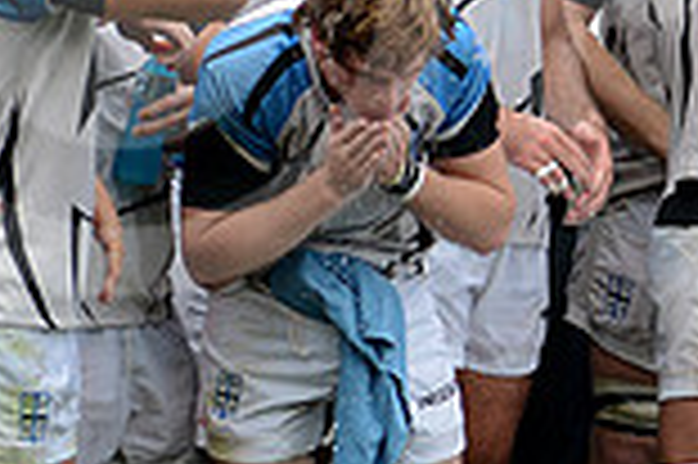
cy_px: -25
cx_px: 892
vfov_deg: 5.2
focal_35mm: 262
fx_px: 5074
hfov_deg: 7.8
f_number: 2.8
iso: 500
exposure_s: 1/800
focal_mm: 70
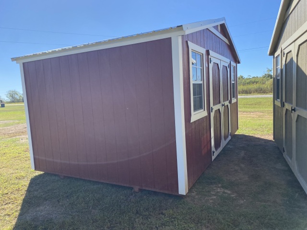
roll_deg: +5.0
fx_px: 231
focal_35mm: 26
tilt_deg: -2.6
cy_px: 115
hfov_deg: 67.3
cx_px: 154
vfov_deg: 53.1
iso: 32
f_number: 1.8
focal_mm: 4.25
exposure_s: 1/1585
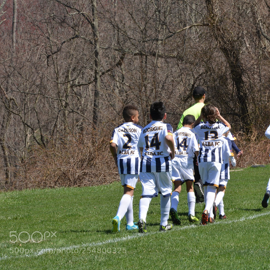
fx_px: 2259
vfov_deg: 6.8
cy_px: 135
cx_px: 197
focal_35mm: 256
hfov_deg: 6.8
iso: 560
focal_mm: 200
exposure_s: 1/160
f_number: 22
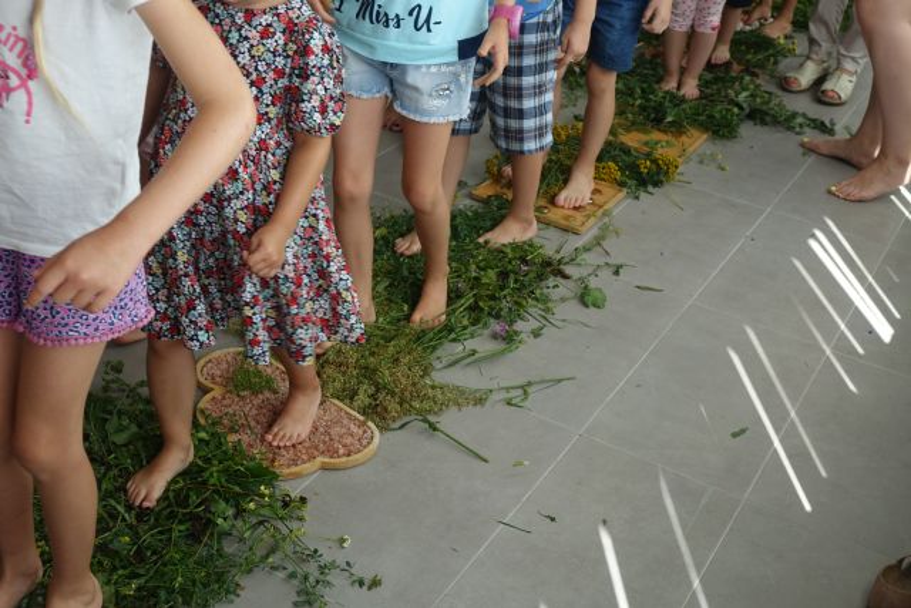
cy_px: 304
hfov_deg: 39.6
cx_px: 456
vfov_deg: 27.0
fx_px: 1265
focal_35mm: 50
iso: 125
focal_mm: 18.21
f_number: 2.8
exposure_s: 1/125
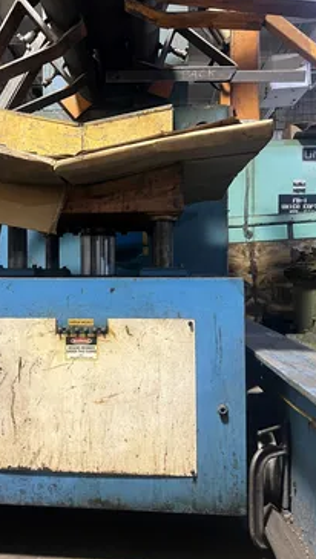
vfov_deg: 62.5
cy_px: 257
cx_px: 103
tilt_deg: +1.8
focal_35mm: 31
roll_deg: -0.2
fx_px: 461
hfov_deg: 37.4
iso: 400
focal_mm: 5.7
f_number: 1.5
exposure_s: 1/60
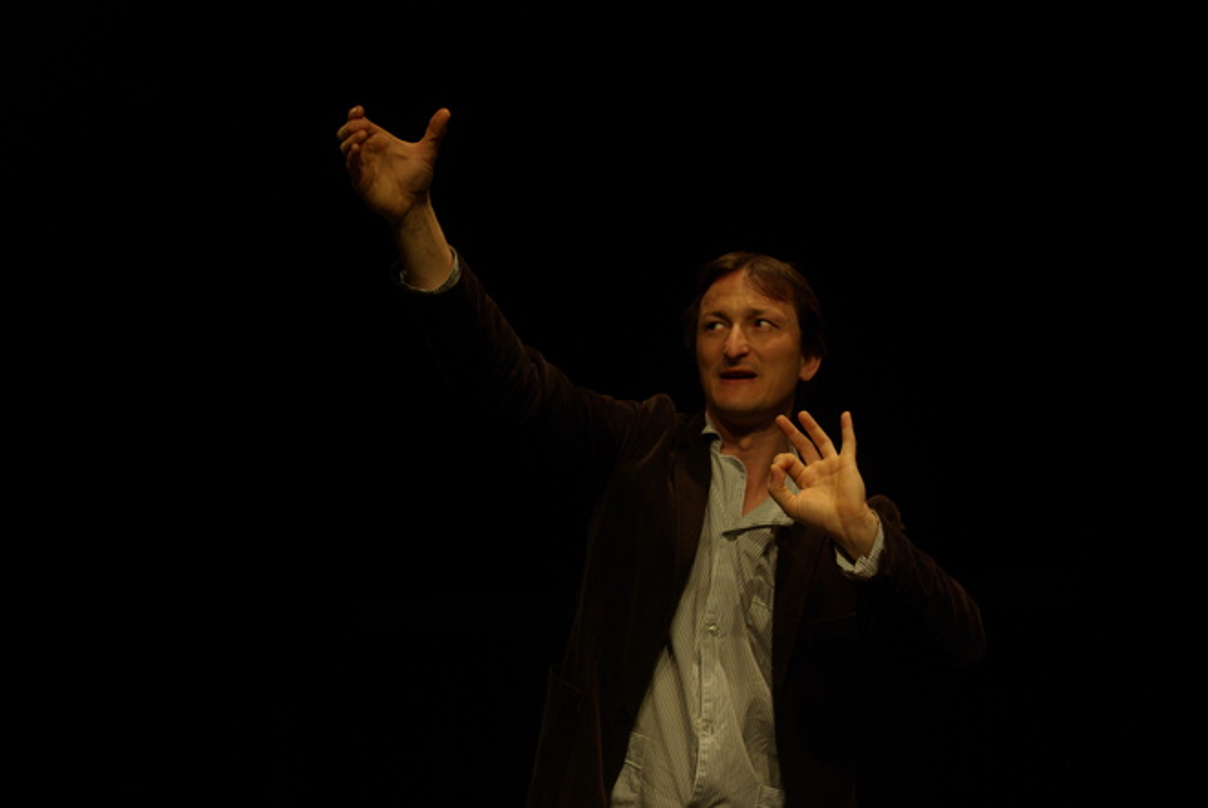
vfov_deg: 27.3
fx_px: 1662
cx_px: 604
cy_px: 404
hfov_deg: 39.9
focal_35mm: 50
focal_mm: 33
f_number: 4
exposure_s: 1/20
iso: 400
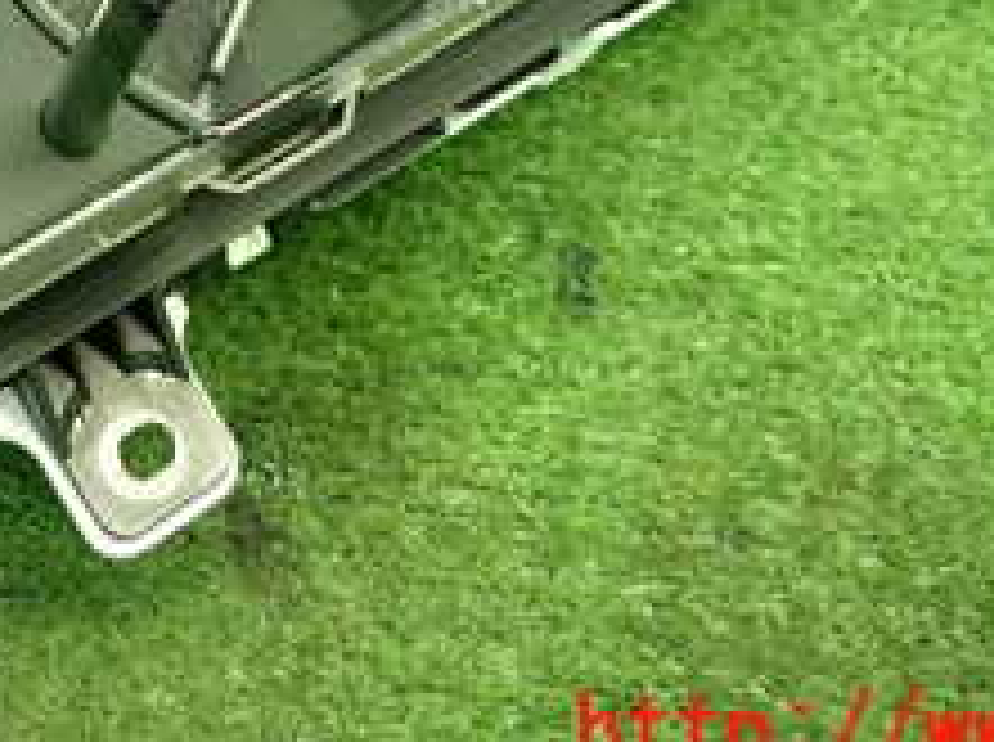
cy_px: -220
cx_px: 243
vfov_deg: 19.8
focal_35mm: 68
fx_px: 1949
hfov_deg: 28.2
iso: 320
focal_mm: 4.5
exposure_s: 1/30
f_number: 2
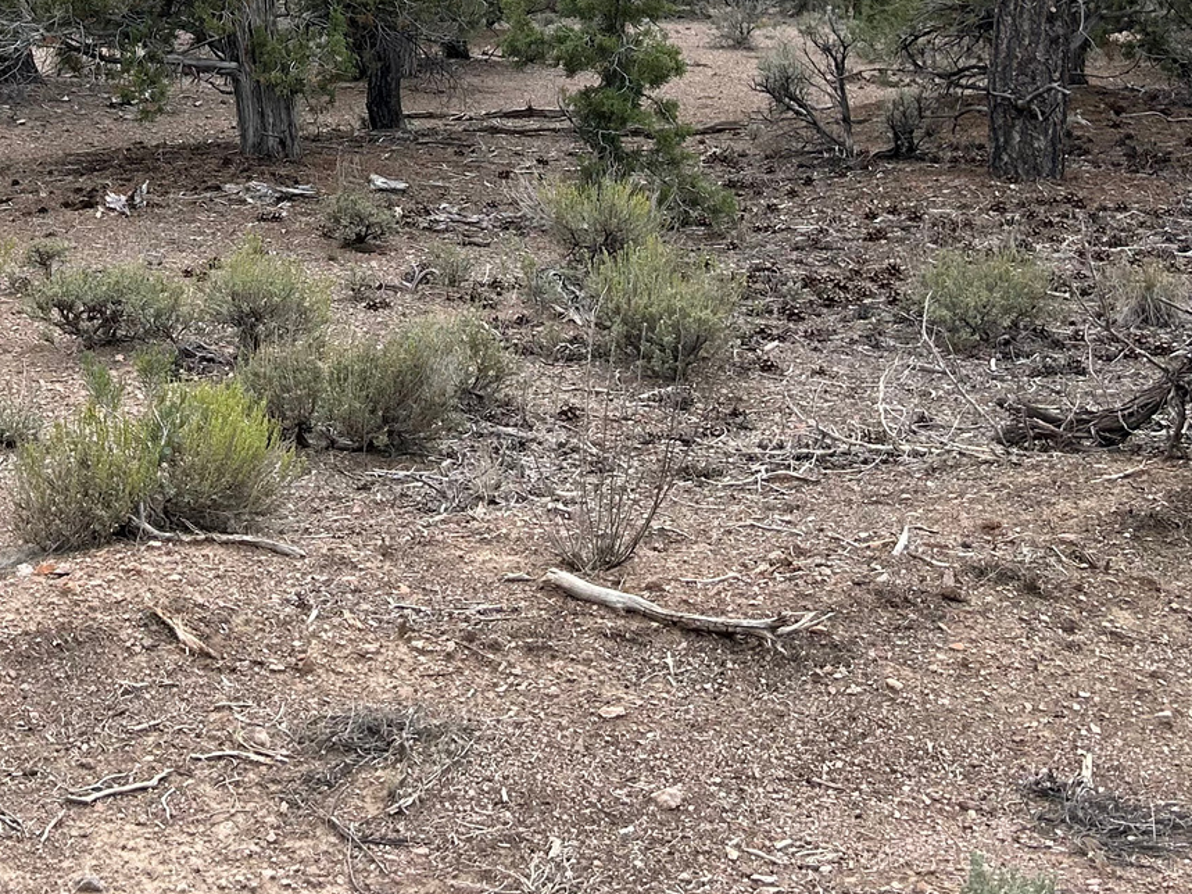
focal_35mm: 62
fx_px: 2135
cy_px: -129
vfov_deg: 22.1
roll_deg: +0.5
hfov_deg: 29.9
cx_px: 118
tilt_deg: +0.4
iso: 50
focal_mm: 5.7
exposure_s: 1/2632
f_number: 1.5
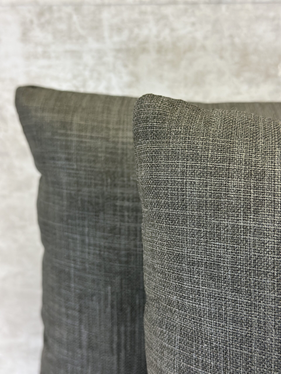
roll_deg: +0.2
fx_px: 520
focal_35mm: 48
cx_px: 140
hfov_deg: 30.3
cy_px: 187
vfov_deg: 39.7
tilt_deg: -15.4
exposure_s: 1/120
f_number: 1.78
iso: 200
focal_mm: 6.86
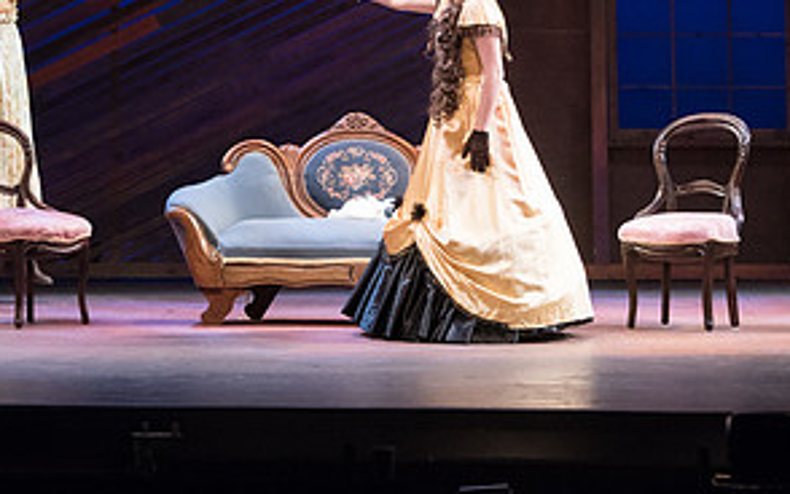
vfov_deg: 5.9
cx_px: 207
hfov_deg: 9.5
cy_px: 26
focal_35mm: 221
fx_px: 4760
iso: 3200
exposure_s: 1/400
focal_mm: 110
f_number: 3.2
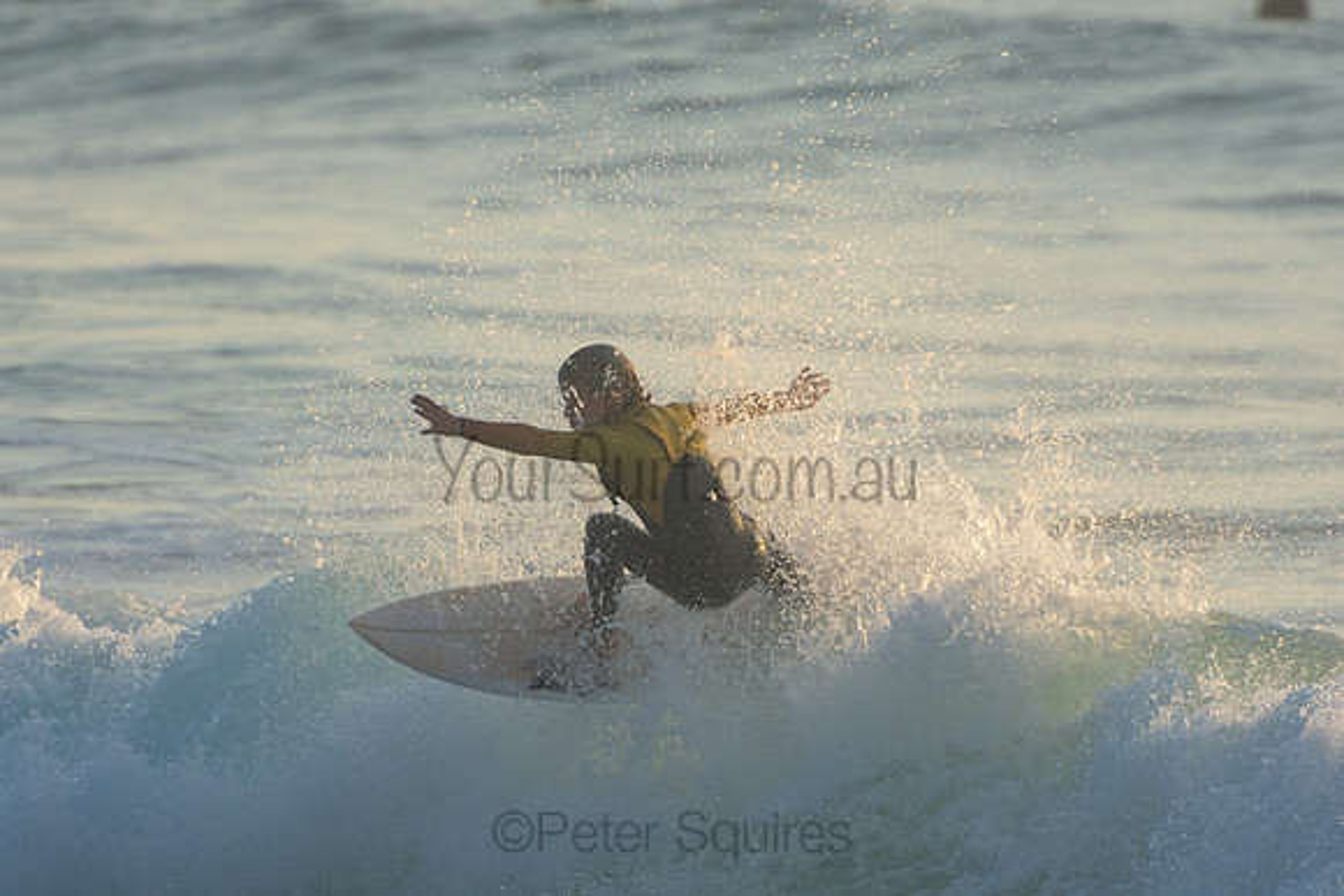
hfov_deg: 3.4
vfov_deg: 2.3
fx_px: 22404
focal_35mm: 600
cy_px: 448
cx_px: 672
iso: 250
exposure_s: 1/800
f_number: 5.6
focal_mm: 400
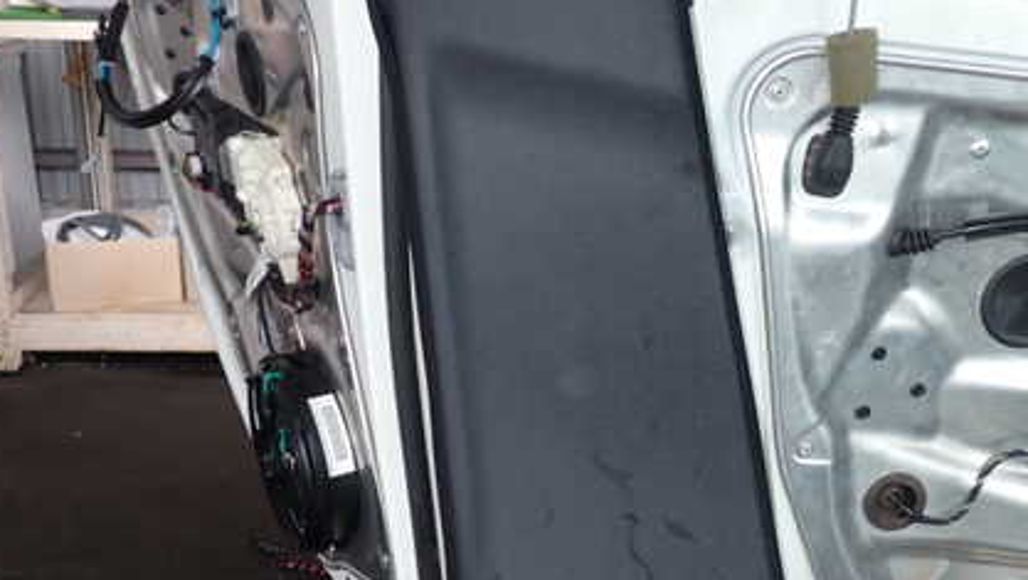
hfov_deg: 43.5
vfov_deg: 25.4
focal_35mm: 47
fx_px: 1282
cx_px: 604
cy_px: 373
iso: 200
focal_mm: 5.4
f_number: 2.3
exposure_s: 1/30
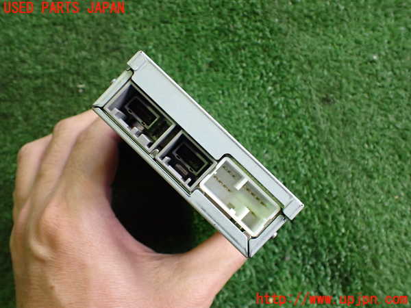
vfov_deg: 46.8
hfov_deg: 60.0
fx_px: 356
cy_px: 154
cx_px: 206
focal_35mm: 30
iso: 640
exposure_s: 1/125
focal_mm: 5.4
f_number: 2.3
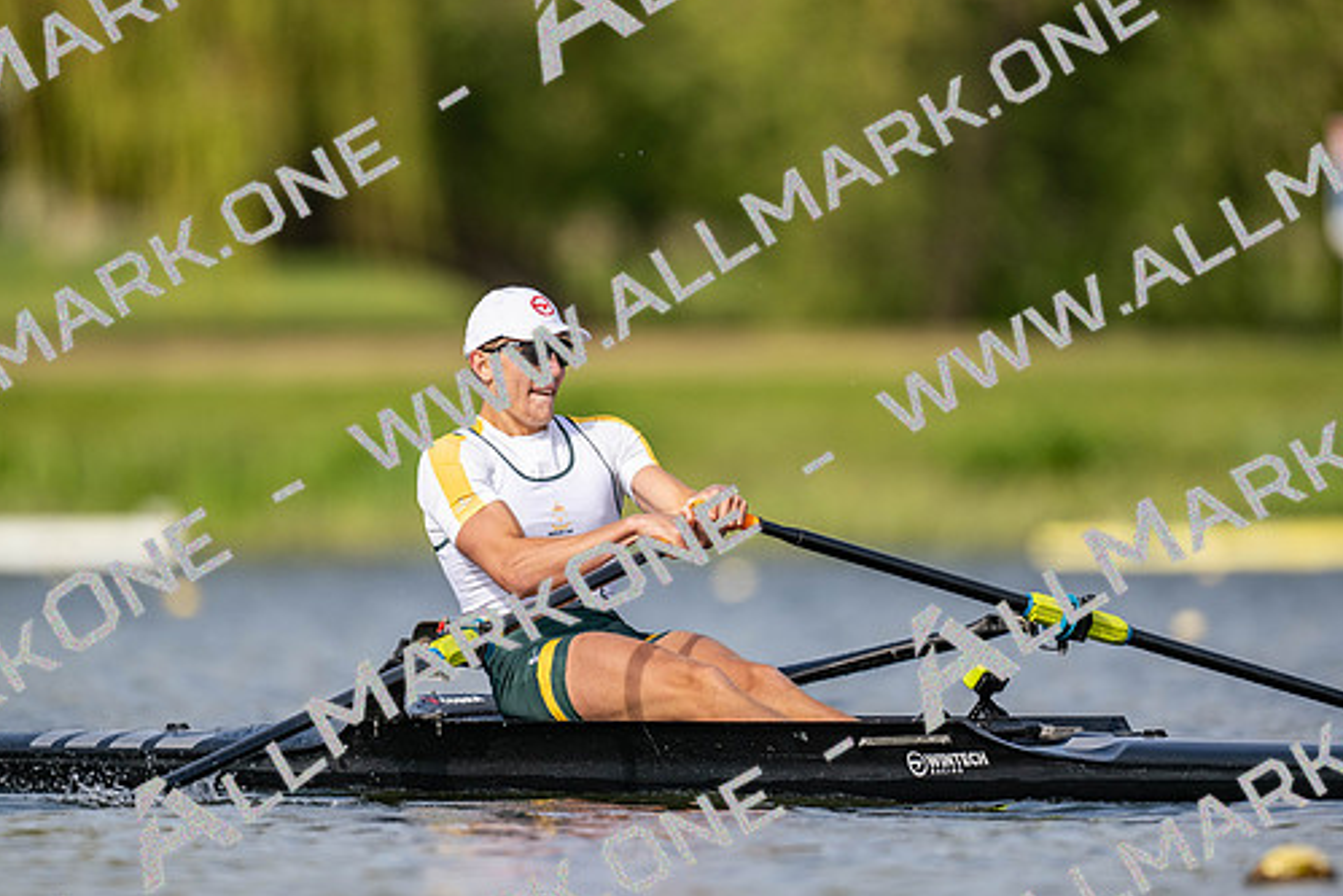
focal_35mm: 698
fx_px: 26045
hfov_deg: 3.0
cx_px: 681
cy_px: 478
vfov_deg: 2.0
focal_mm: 600
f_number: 4
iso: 320
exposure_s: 1/2500
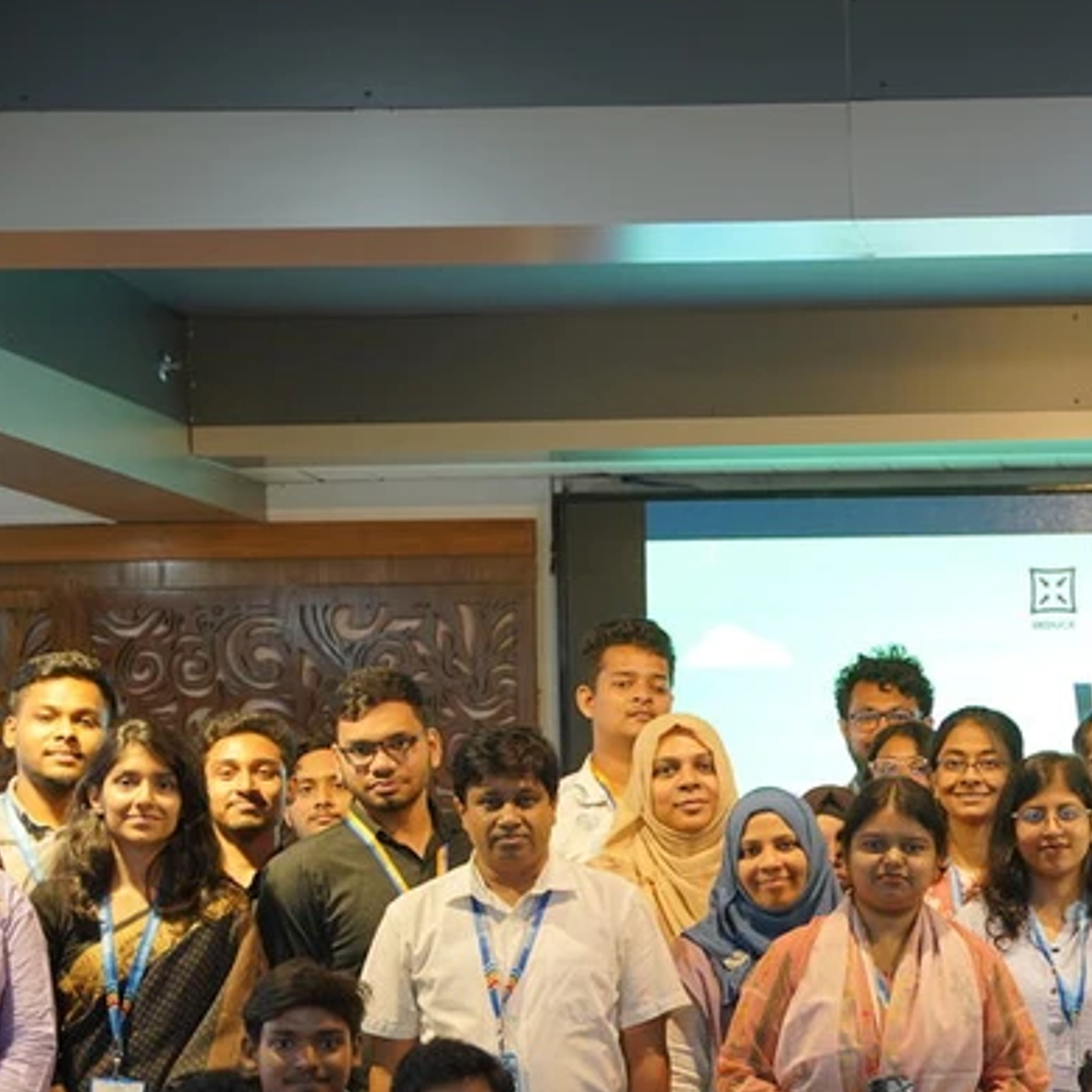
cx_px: 1282
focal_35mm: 118
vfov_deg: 14.8
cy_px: 847
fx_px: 4196
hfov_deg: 14.4
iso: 1250
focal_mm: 52.7
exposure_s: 1/125
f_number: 2.8
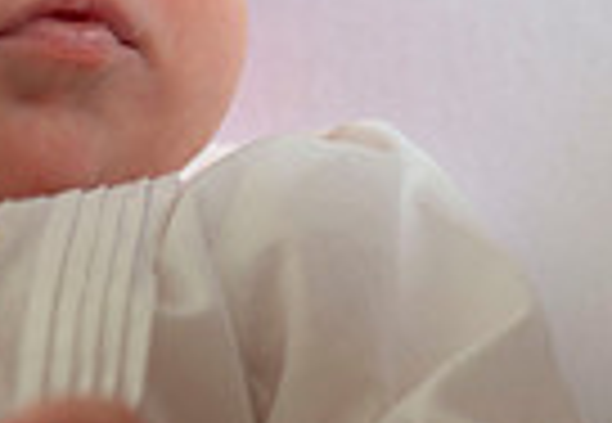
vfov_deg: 1.7
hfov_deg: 2.4
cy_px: 80
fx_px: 14683
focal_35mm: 854
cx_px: 110
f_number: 2.8
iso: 80
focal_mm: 190
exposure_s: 1/160
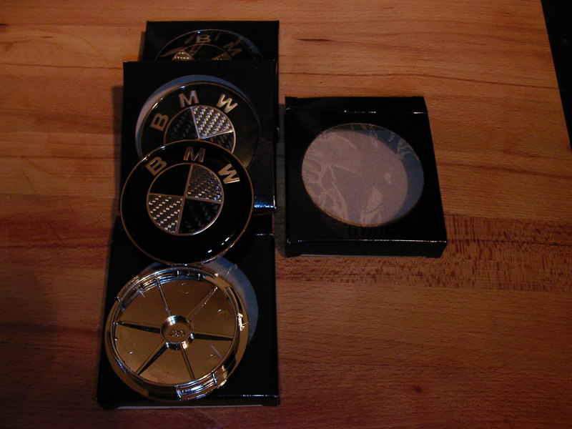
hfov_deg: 49.0
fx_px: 628
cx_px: 286
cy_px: 214
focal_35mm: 38
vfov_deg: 37.7
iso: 100
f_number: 3.5
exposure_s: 1/30
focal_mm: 5.8
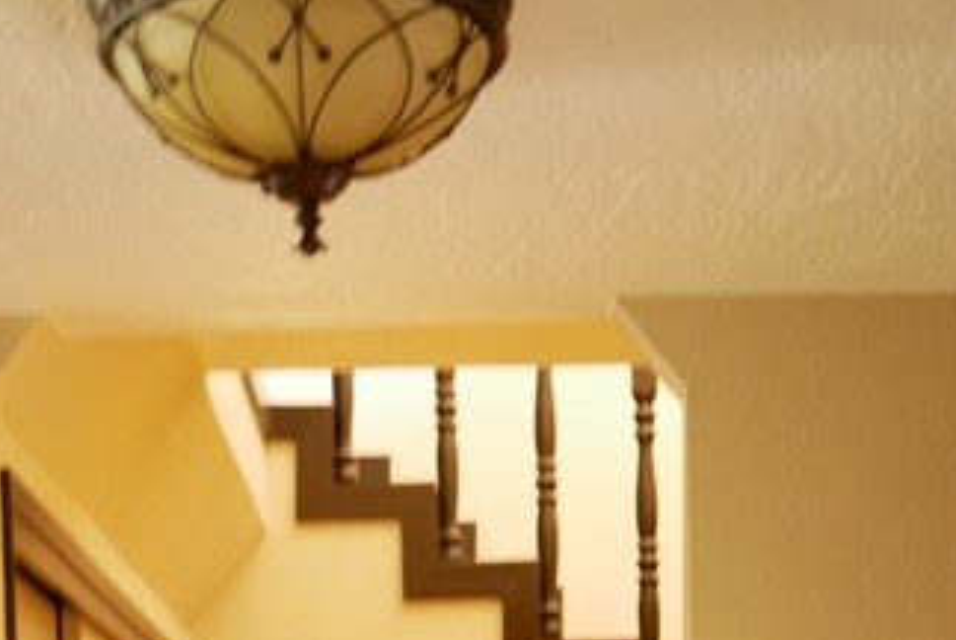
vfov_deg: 15.4
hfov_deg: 25.6
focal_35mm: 79
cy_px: 1064
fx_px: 2100
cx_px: 472
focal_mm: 12
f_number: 3.5
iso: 200
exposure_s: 1/2
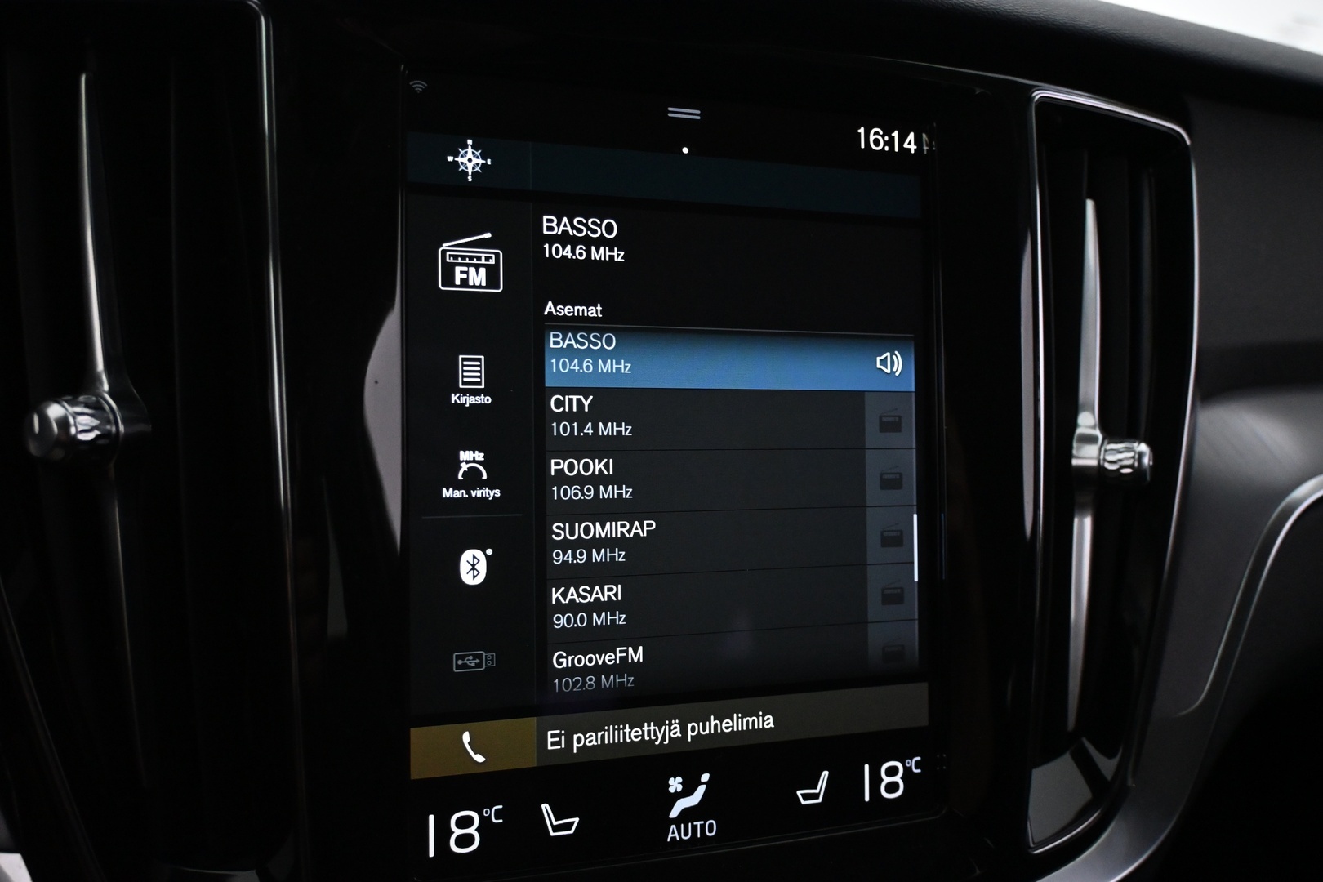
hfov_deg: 61.9
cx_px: 662
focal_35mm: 30
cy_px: 441
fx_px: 1102
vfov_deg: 43.6
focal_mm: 20
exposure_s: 1/80
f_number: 3.8
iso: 3200
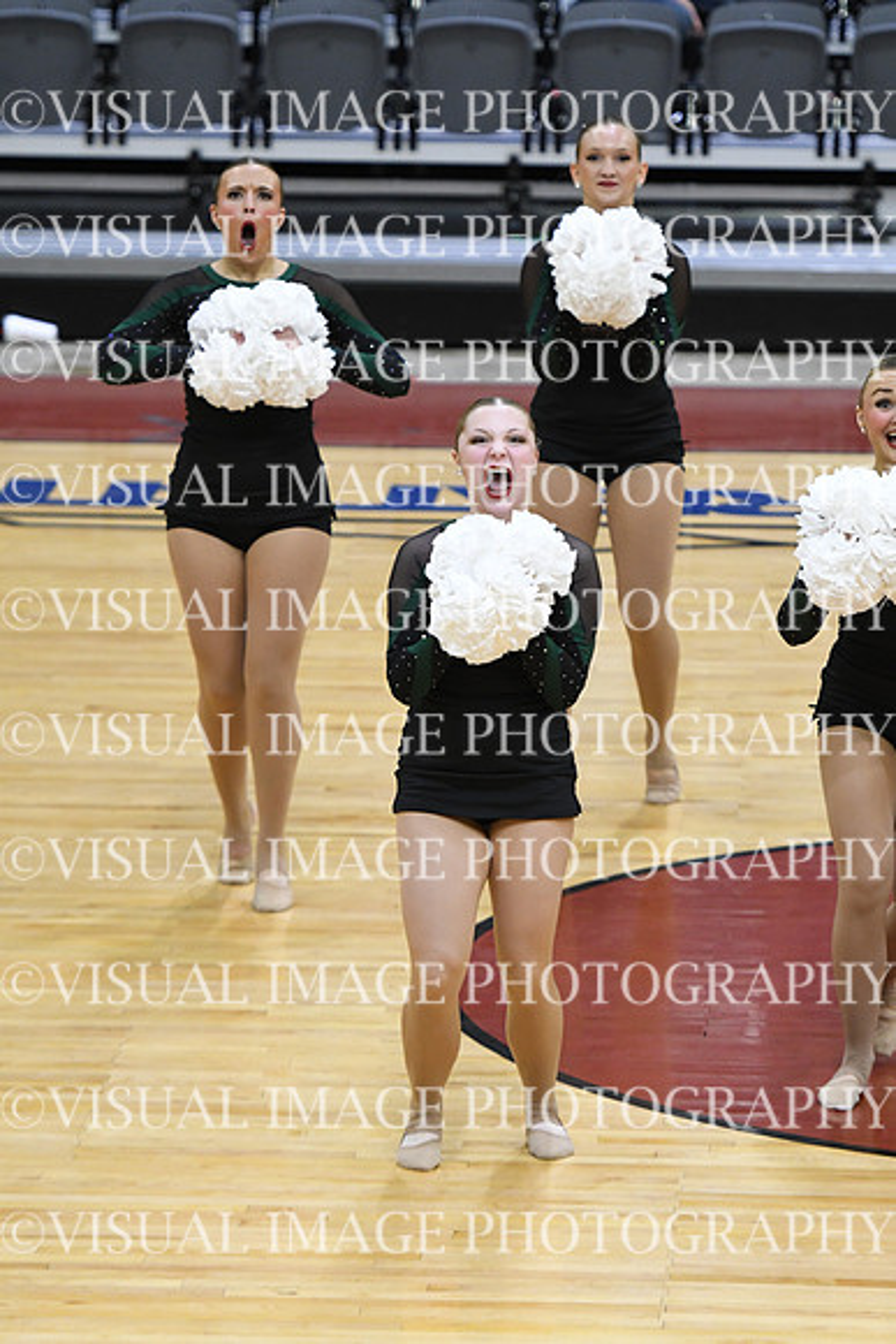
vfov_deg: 9.5
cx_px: 448
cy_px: 672
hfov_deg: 6.3
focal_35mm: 217
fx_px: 8096
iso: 3200
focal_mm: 145
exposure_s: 1/400
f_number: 2.8
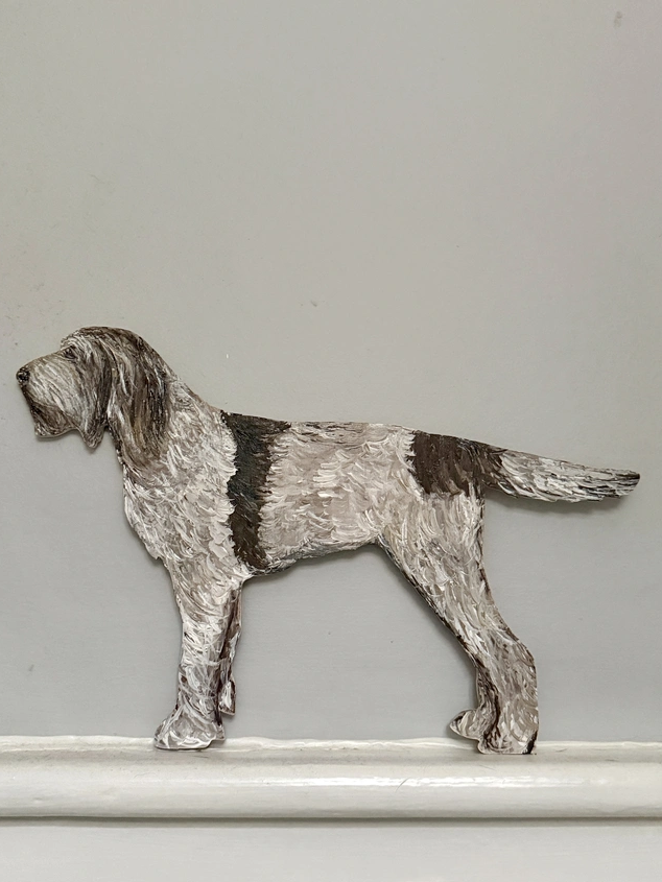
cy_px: 434
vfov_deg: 69.4
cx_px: 339
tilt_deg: +10.2
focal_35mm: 25
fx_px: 637
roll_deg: -1.2
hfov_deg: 54.9
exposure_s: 1/40
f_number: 1.78
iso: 800
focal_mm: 6.76
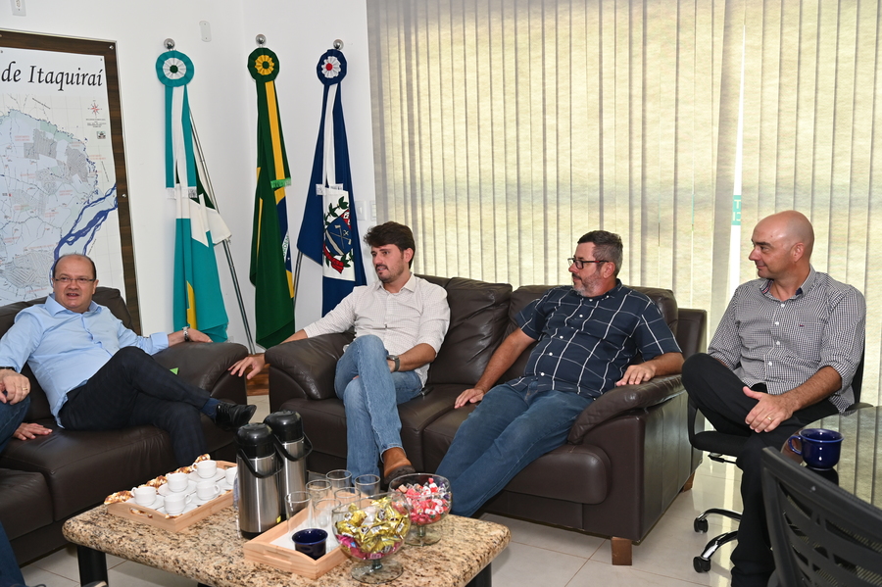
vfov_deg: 38.8
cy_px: 294
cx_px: 441
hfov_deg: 55.8
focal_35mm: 34
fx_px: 833
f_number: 5.6
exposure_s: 1/200
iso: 800
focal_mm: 34
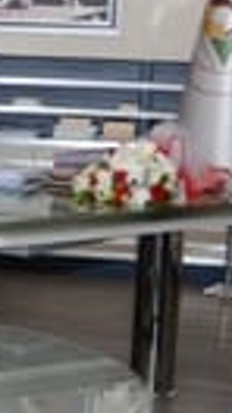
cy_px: 363
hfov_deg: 8.5
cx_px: -198
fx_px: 1502
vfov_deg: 15.5
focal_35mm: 137
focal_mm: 18
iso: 500
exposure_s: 1/160
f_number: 3.5
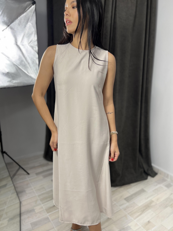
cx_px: 86
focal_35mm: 26
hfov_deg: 53.1
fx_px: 173
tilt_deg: -14.1
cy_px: 116
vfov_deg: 67.3
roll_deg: -0.8
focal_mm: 5.7
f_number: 1.5
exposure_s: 1/100
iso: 50
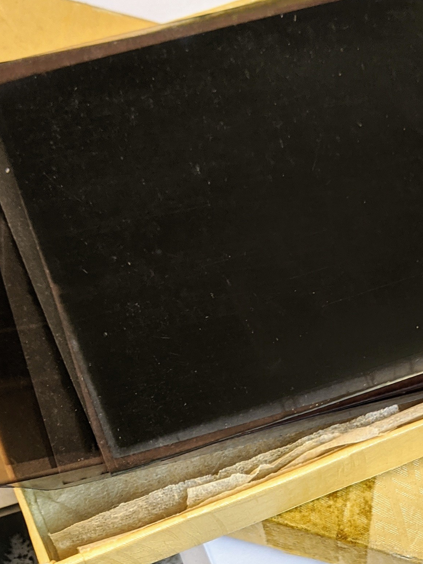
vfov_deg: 26.2
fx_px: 1141
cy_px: 572
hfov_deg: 20.9
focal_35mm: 70
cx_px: 314
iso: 102
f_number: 1.8
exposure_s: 1/33.3
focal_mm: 4.44
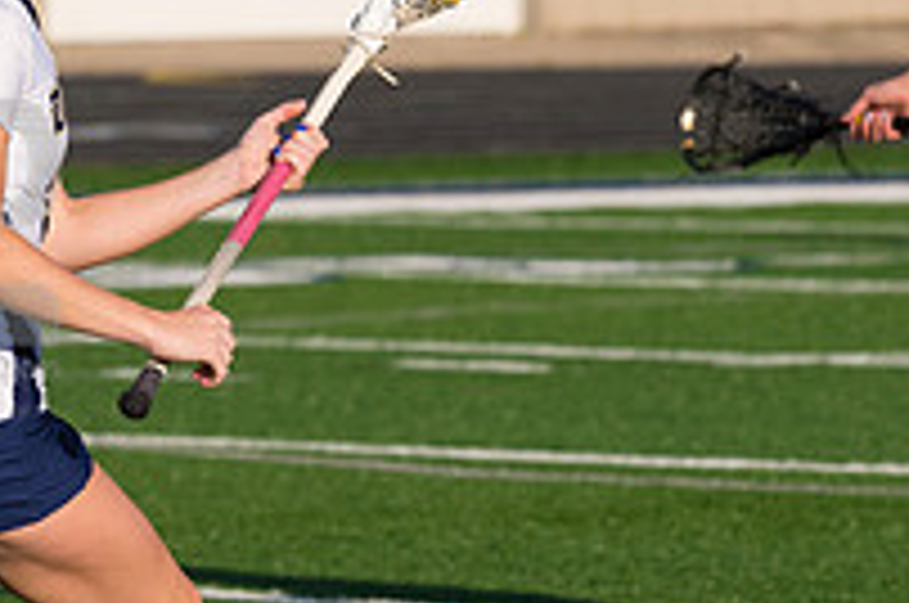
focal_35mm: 777
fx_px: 19588
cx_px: -76
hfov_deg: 2.7
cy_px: 225
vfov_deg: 1.8
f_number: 5.6
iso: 250
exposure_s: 1/1600
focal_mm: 180
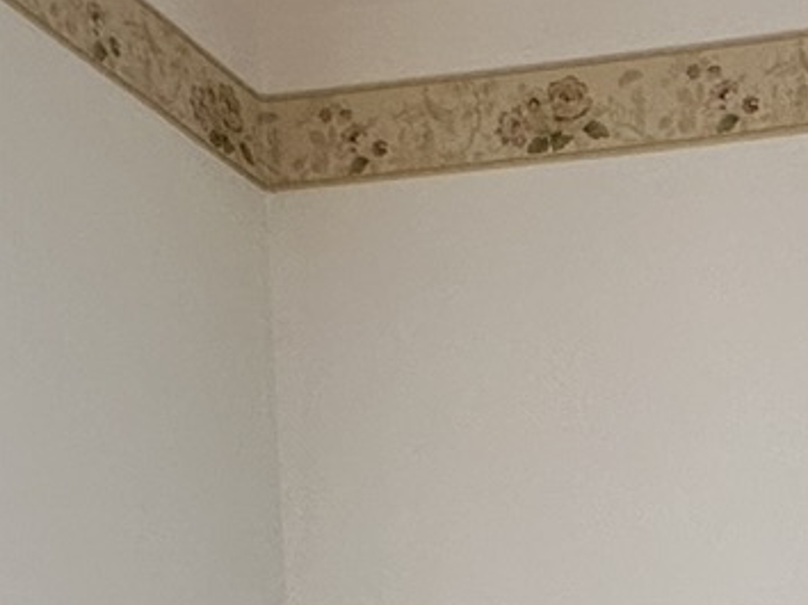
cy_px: 998
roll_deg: +1.8
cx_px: 835
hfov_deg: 23.0
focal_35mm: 81
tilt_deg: -2.4
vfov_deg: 16.1
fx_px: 1889
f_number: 2.2
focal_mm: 2.22
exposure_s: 1/100
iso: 125
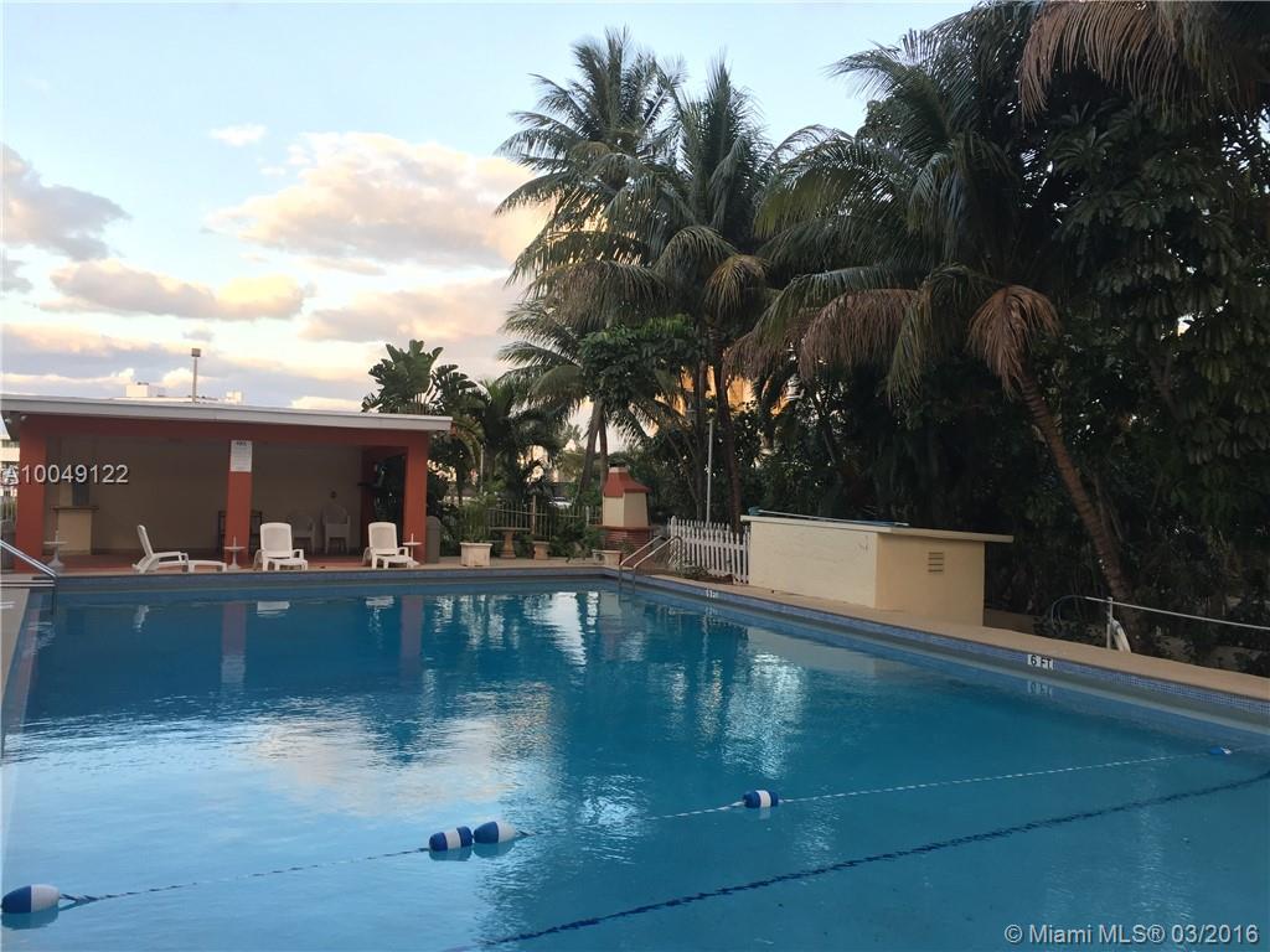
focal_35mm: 29
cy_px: 476
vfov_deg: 48.2
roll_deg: -1.5
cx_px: 635
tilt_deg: +0.3
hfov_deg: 61.7
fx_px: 1064
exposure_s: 1/120
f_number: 2.2
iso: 40
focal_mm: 4.15
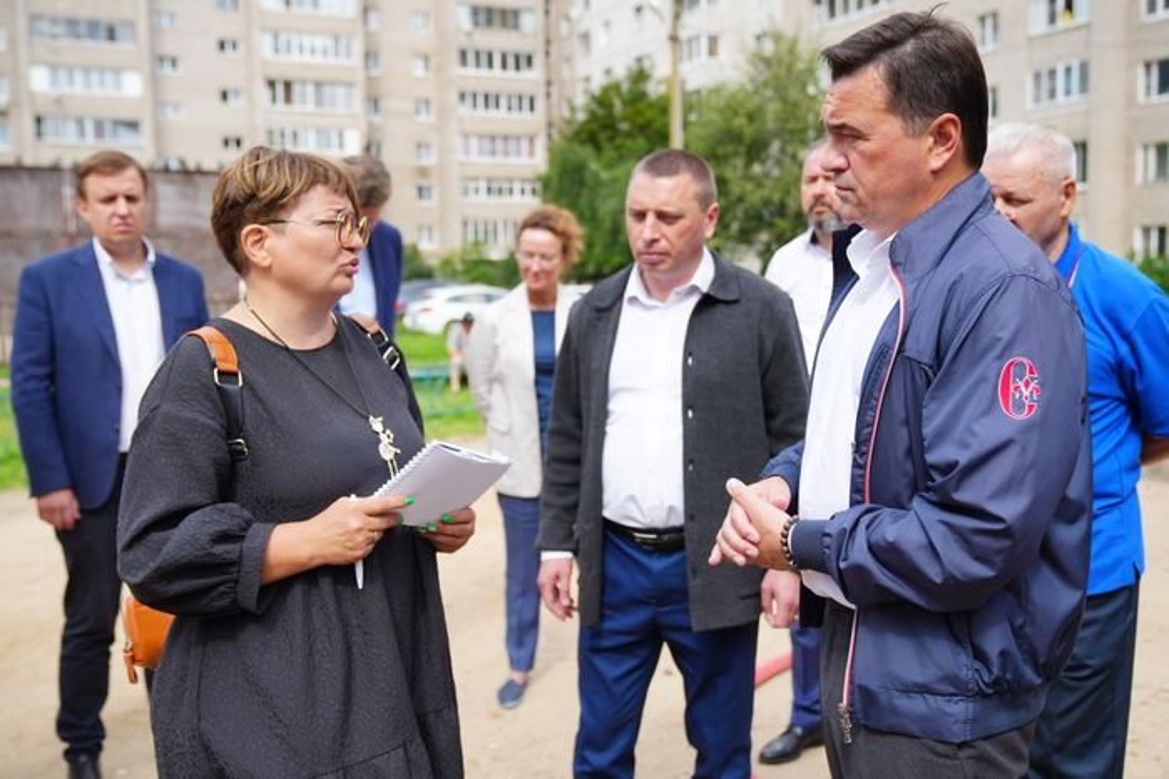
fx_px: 1104
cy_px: 390
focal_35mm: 34
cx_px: 584
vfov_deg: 38.9
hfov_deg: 55.8
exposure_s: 1/2000
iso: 400
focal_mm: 34
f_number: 3.2
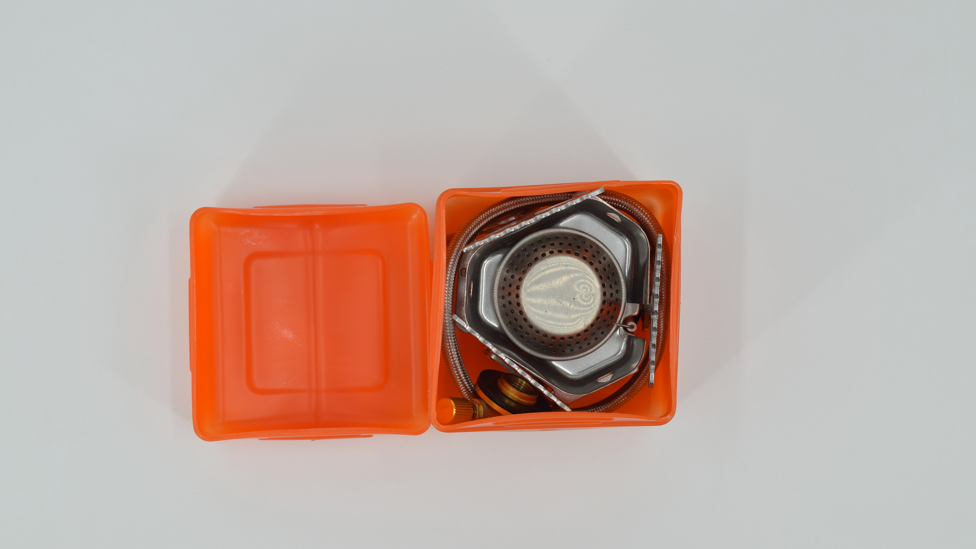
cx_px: 483
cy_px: 237
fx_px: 2265
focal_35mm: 88
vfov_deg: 13.8
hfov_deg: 24.3
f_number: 8
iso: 400
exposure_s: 1/200
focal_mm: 55
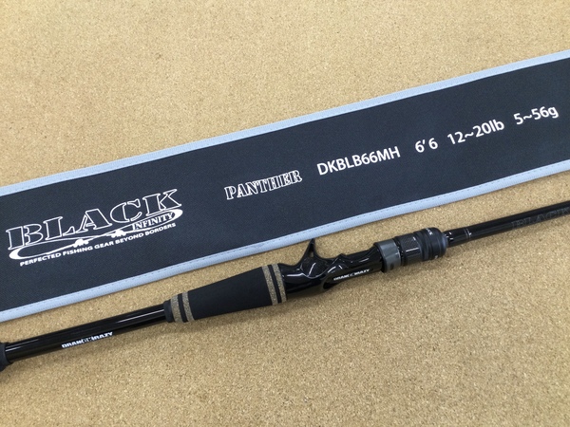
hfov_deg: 58.4
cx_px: 285
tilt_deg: -70.7
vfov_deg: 45.4
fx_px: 510
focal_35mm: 31
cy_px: 214
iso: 50
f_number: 2.4
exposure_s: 1/30
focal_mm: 3.3
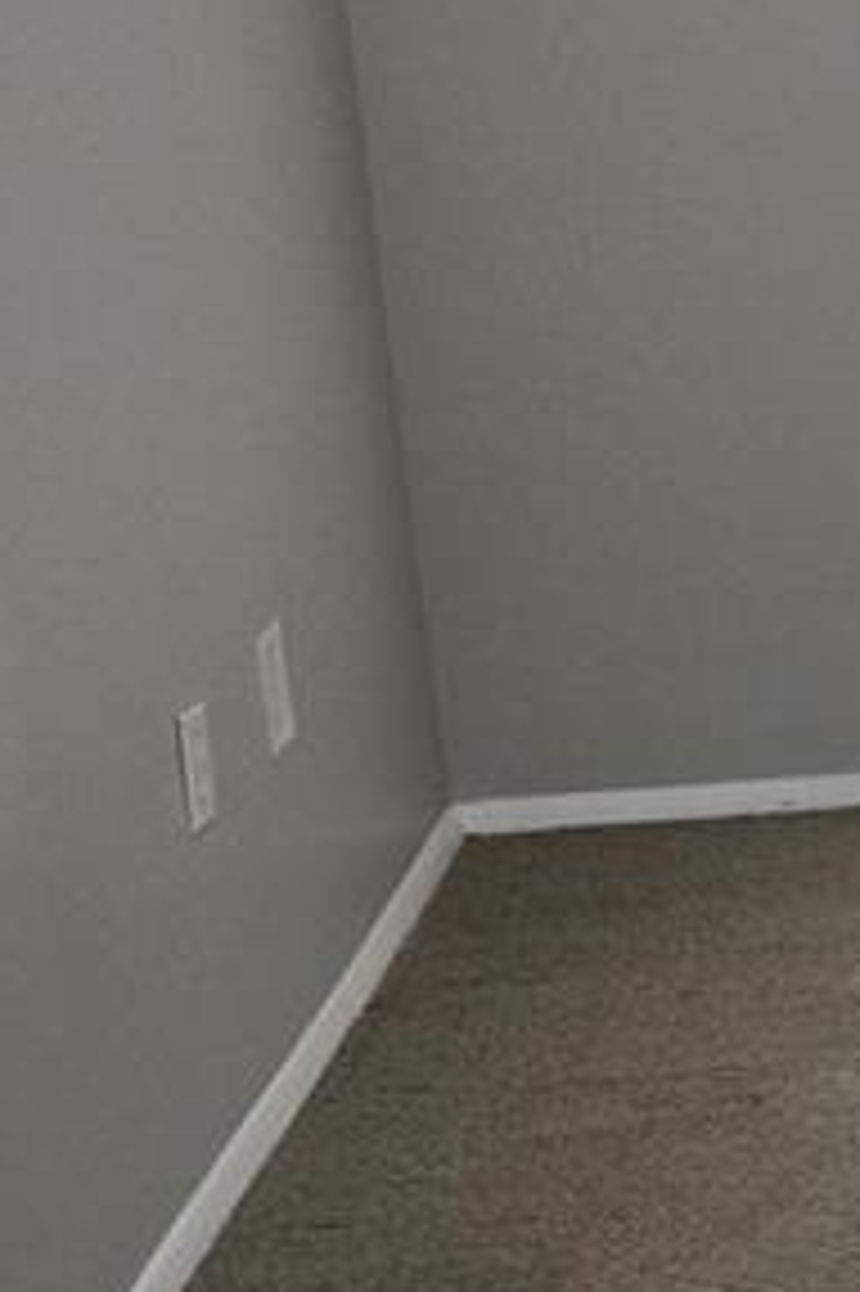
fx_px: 3587
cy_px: 486
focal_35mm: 100
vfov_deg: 20.4
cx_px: 1477
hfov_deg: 12.6
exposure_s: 1/120
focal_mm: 5.4
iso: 200
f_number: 1.8
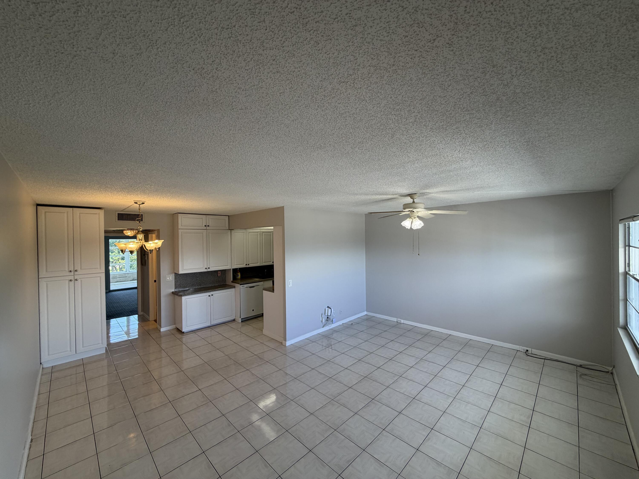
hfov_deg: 102.1
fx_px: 258
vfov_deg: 85.7
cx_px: 320
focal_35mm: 14
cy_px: 240
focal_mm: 2.22
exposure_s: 1/120
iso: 80
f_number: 2.2
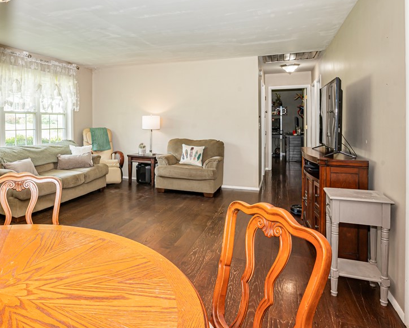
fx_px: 291
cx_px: 108
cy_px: 125
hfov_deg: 66.4
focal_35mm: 24
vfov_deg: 58.1
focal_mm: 17
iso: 320
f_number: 9
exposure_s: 1/20
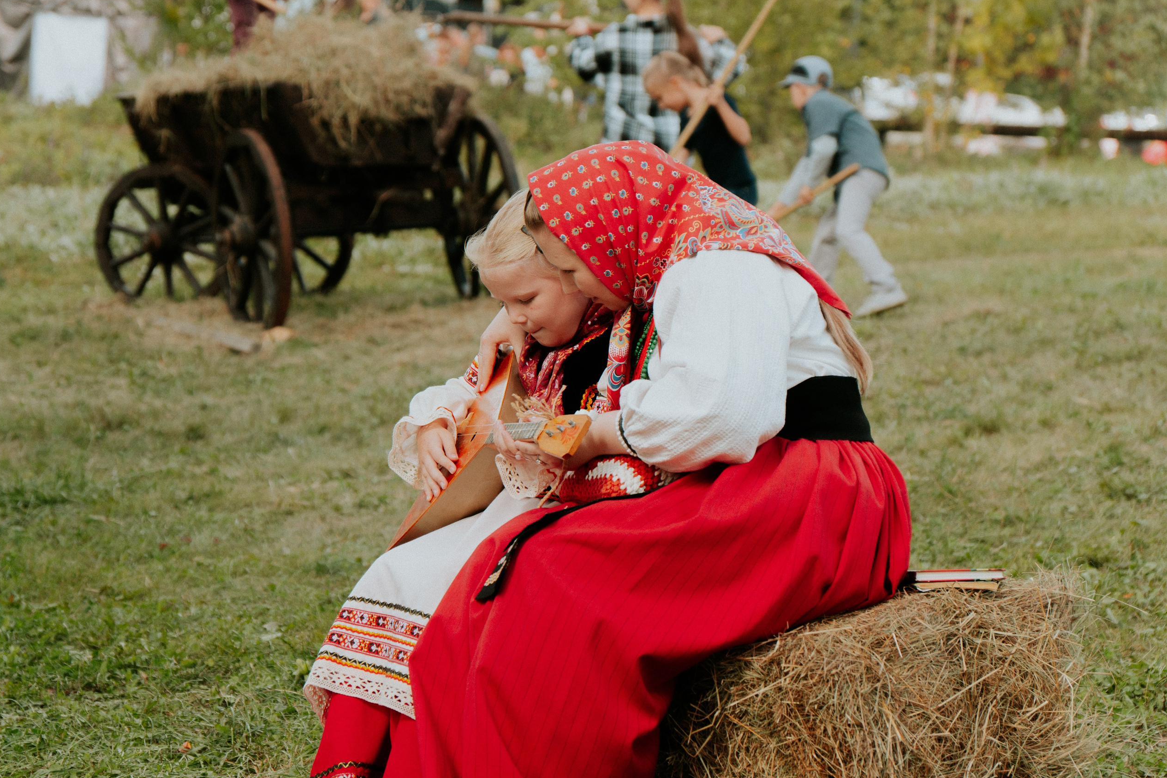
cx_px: 535
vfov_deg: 11.3
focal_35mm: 121
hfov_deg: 16.9
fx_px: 3922
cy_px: 353
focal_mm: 70
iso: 100
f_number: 3.5
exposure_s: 1/1000
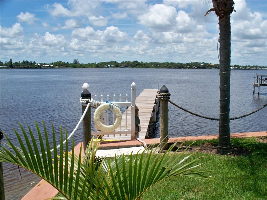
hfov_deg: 52.6
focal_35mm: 35
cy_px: 100
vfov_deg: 40.7
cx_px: 134
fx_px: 270
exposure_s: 1/1000
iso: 100
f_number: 4.8
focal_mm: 7.54
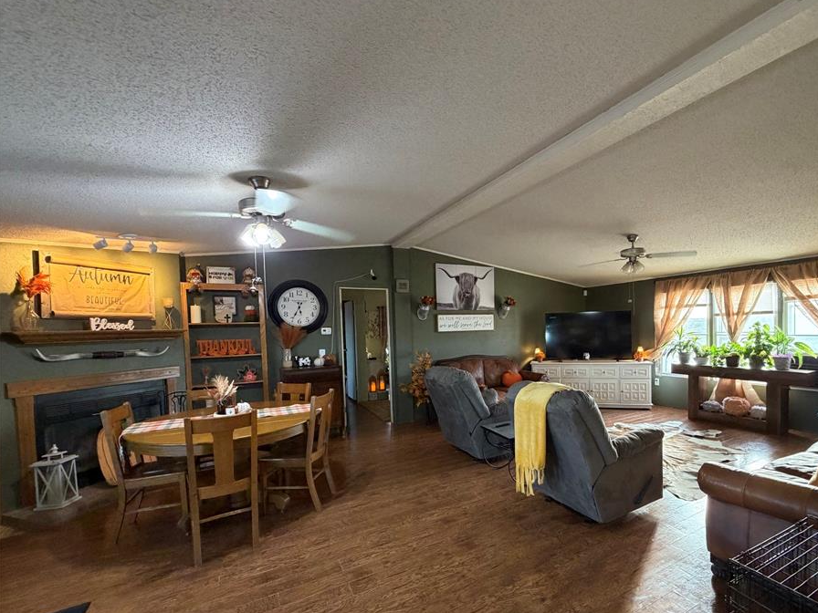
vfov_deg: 77.9
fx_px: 378
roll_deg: +1.6
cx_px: 463
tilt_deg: -1.5
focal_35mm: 16
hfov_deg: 94.0
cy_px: 339
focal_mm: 2.22
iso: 400
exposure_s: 1/60
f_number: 2.2
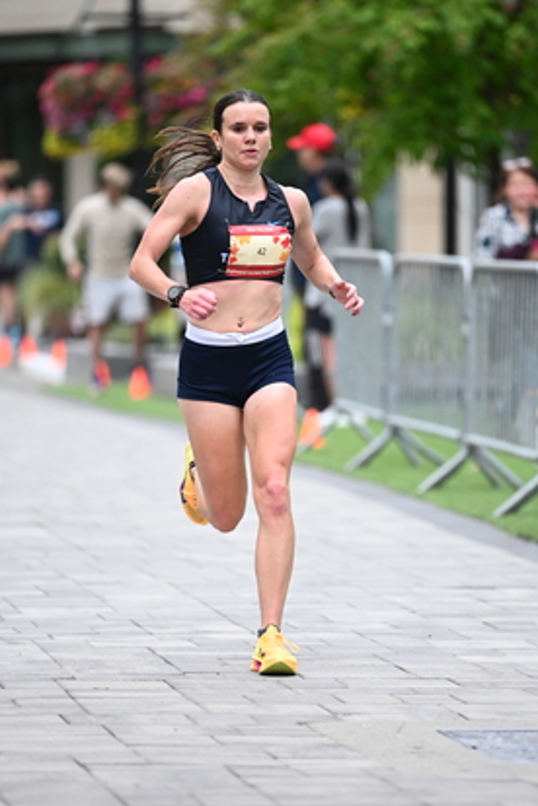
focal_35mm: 266
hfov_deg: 5.2
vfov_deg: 7.7
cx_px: 297
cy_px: 446
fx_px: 5962
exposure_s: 1/1000
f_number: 2.8
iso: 1600
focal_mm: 200
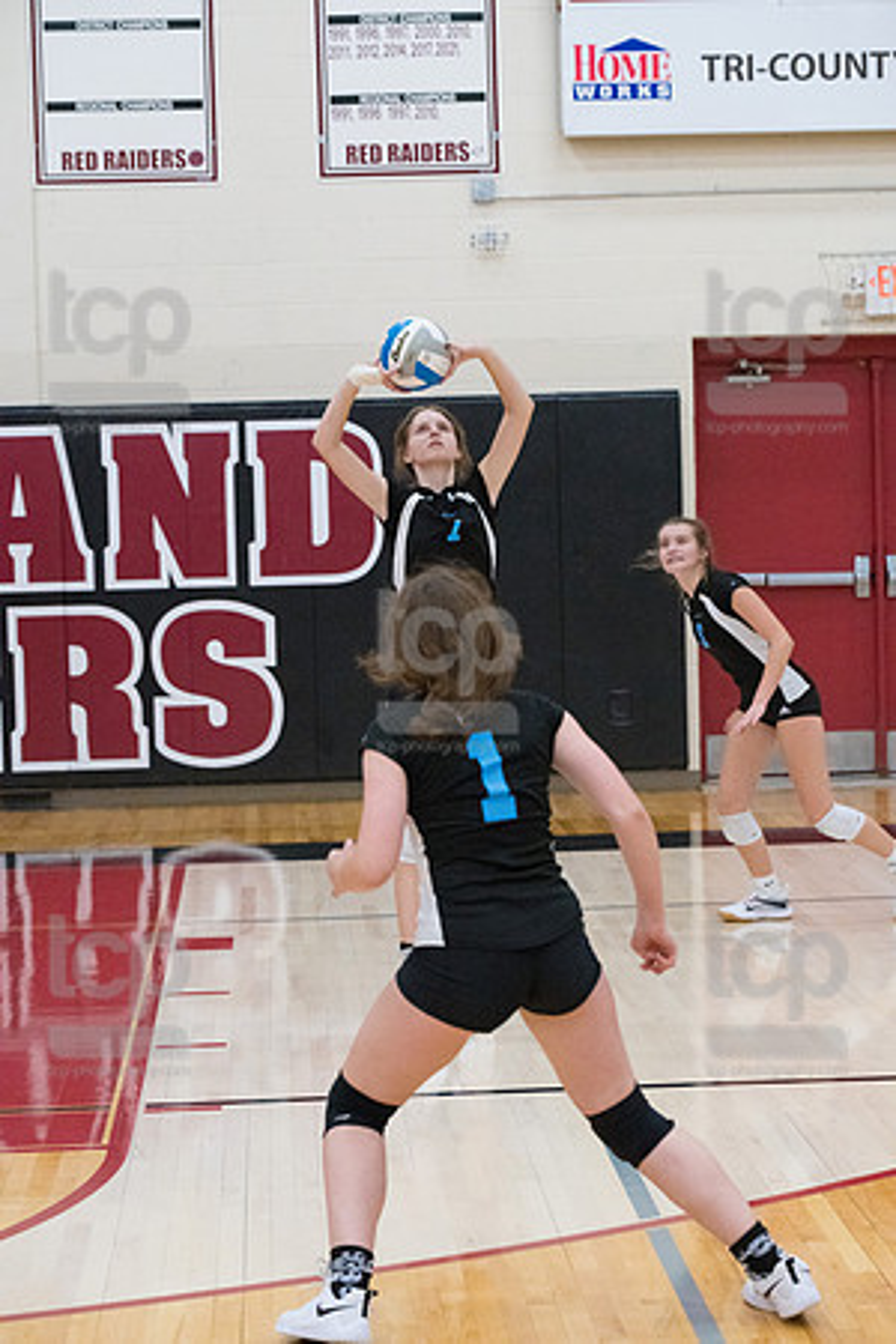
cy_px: 672
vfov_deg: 22.6
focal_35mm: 90
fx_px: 3360
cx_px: 448
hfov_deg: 15.2
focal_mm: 90
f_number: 4.5
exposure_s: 1/1000
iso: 6400
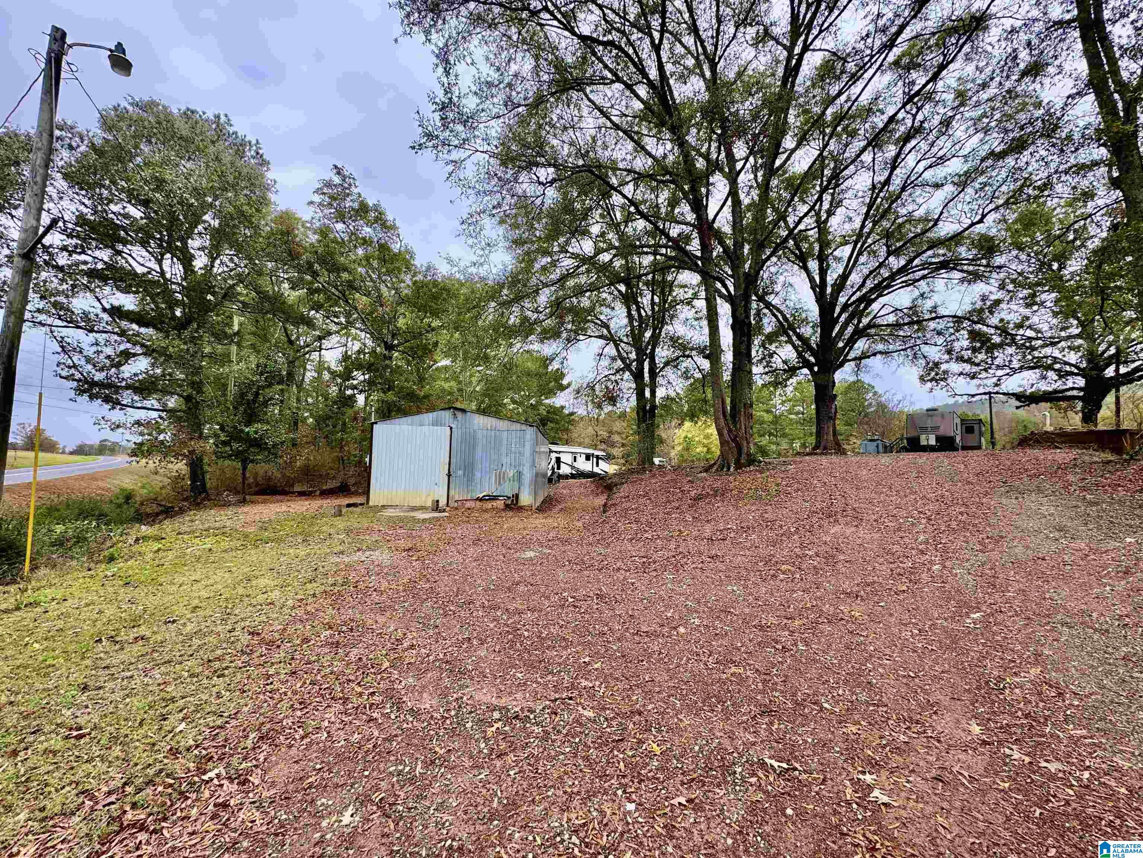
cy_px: 429
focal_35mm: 14
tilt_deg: +5.6
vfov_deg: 85.7
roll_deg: -1.7
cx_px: 572
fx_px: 462
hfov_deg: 102.1
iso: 40
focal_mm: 2.22
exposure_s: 1/209
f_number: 2.2
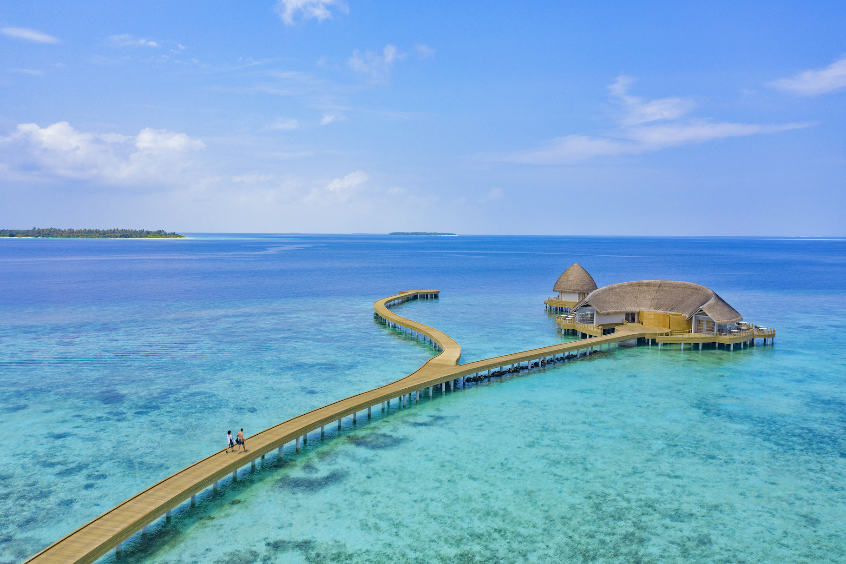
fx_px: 658
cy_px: 282
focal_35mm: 28
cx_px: 423
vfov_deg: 46.4
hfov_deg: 65.5
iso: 100
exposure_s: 1/400
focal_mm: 10.26
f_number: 5
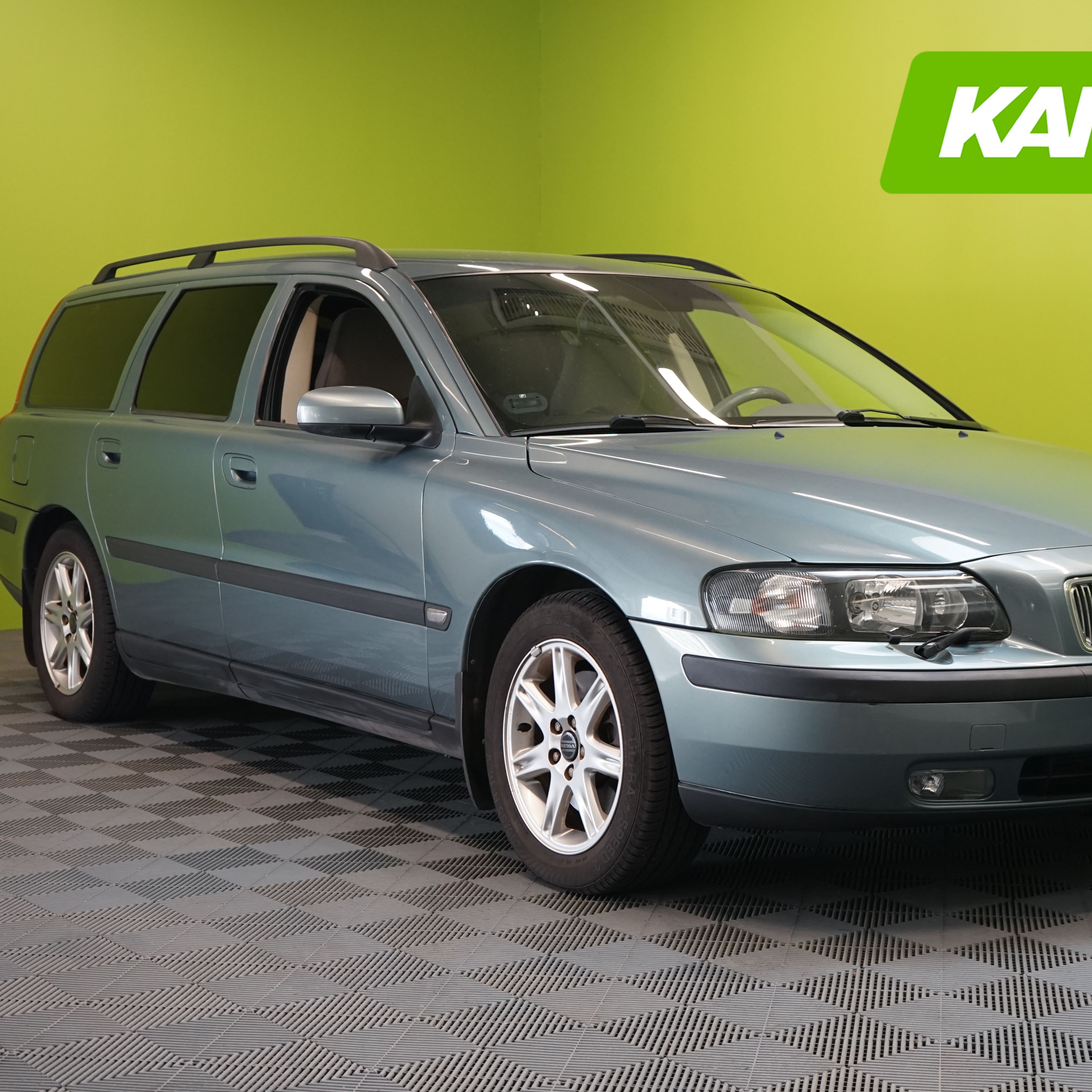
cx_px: 672
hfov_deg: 29.5
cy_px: 550
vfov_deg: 29.6
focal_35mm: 58
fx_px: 2070
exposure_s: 1/30
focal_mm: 45
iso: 1250
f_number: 6.3
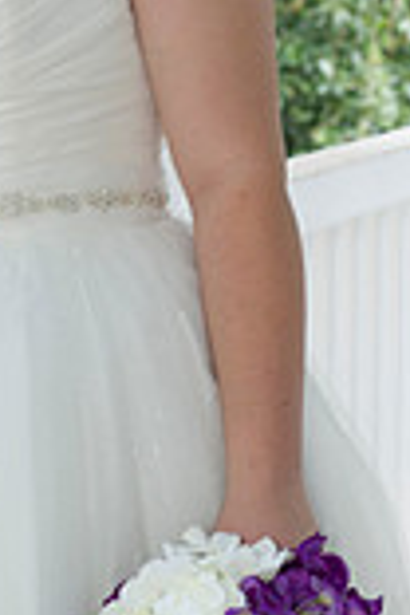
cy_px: 189
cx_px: -37
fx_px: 2955
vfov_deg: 11.9
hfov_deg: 7.9
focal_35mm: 173
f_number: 5.6
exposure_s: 1/50
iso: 320
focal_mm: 60
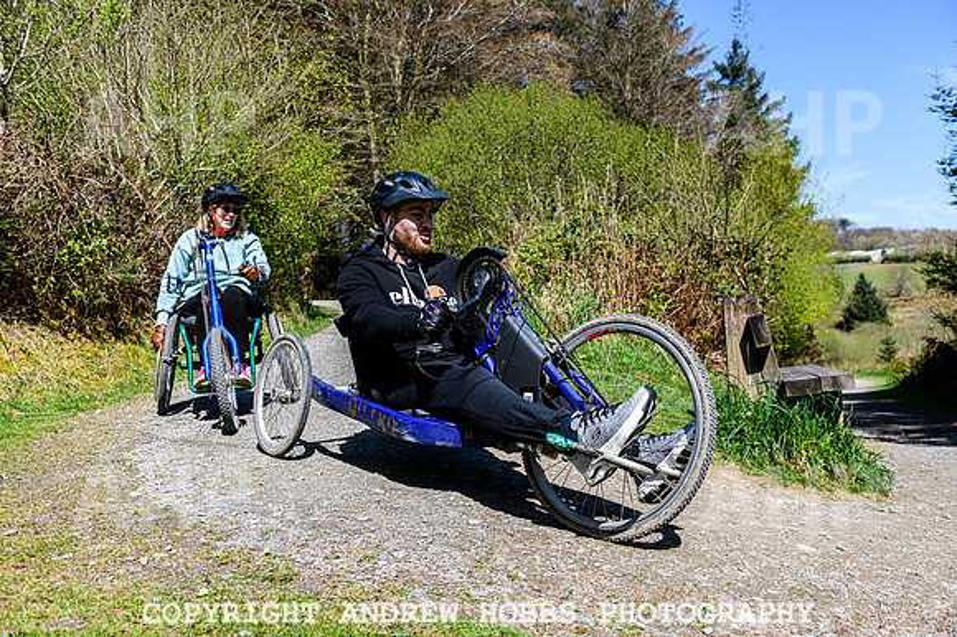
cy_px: 318
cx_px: 478
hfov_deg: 55.8
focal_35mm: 34
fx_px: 904
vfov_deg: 38.8
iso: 125
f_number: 5.6
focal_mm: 34
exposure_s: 1/500
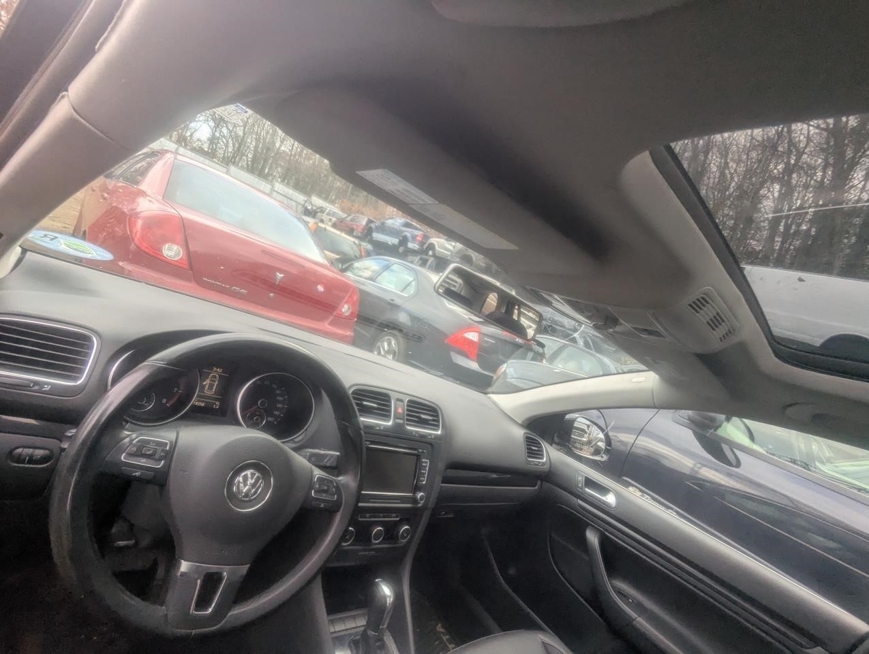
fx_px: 402
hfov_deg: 94.4
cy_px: 327
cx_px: 434
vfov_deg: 78.2
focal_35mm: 16
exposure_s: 1/278
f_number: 2.2
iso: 199
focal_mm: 2.35
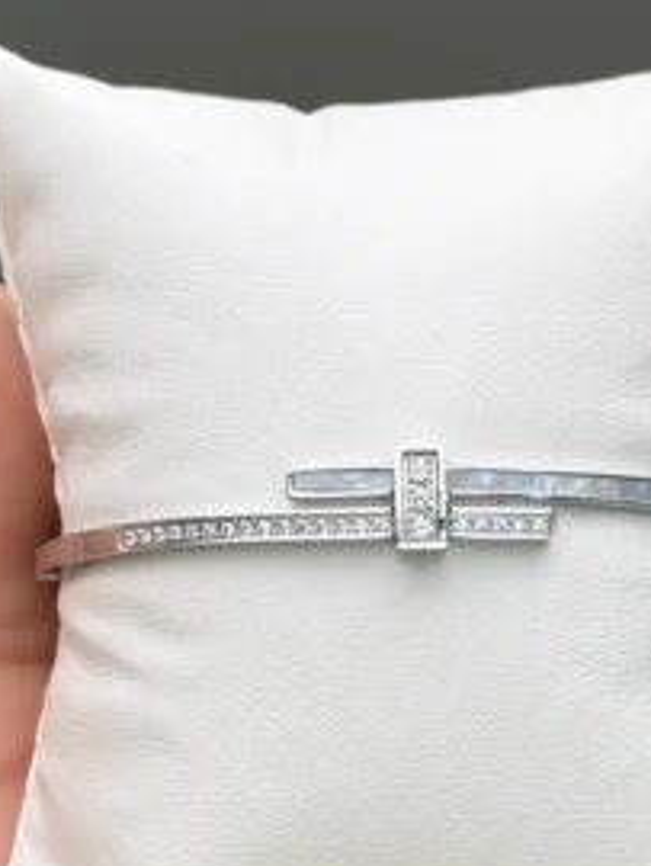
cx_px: 414
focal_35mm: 71
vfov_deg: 27.3
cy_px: 504
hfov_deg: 20.7
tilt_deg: -74.2
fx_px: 1778
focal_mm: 6.76
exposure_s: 1/987
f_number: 1.78
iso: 80
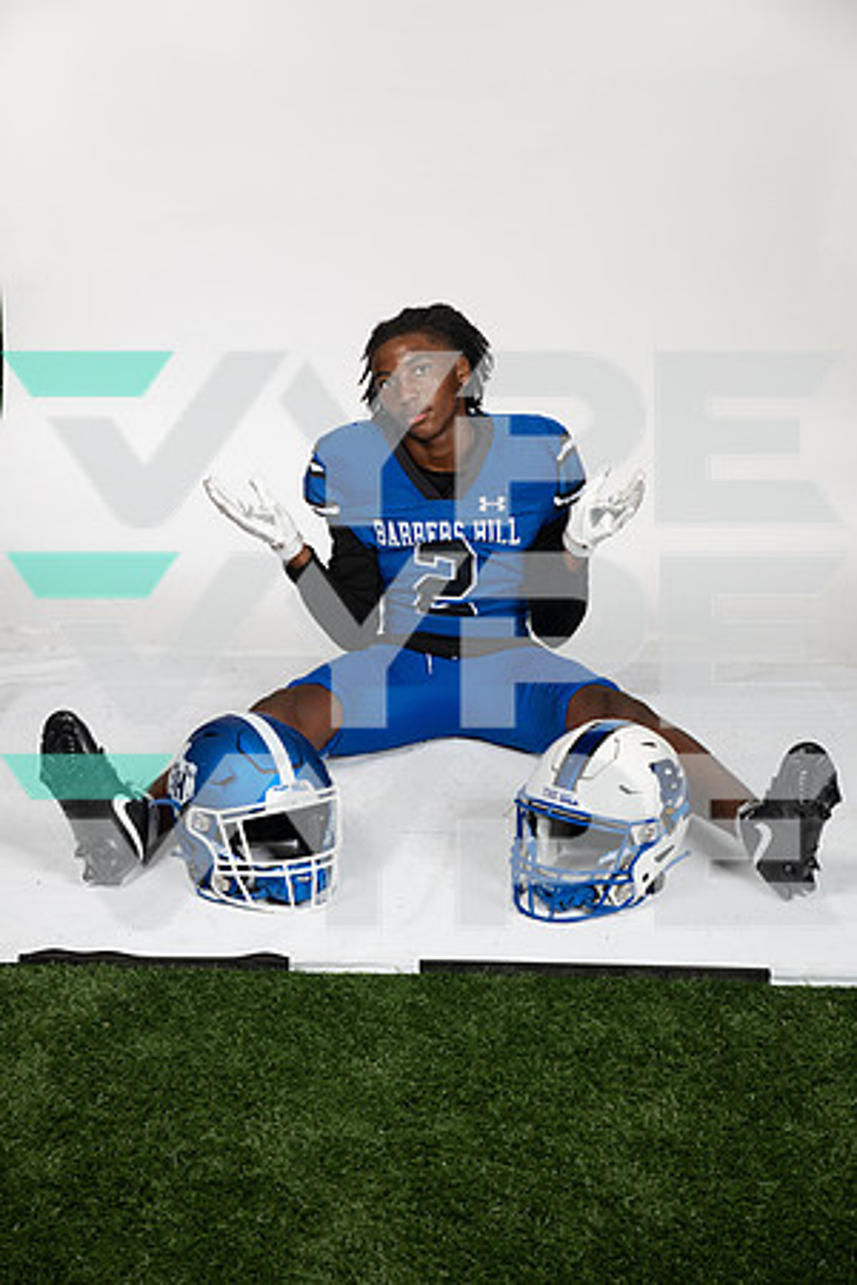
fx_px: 2071
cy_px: 642
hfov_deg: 23.4
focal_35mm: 58
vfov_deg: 34.5
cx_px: 428
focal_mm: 58
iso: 250
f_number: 7.1
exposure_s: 1/400
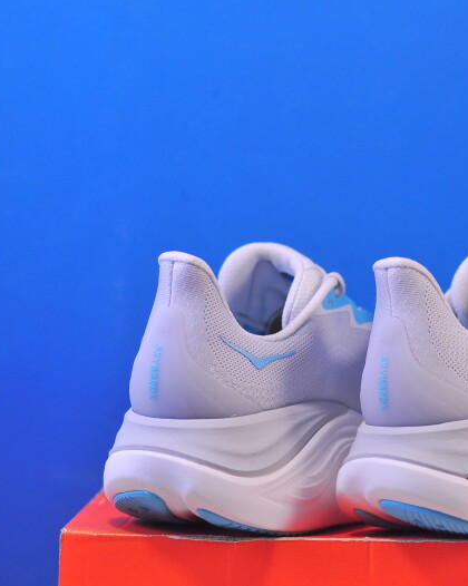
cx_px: 419
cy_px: 292
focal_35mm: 107
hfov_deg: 14.2
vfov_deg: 18.0
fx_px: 1855
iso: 250
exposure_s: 1/320
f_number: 2.5
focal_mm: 50
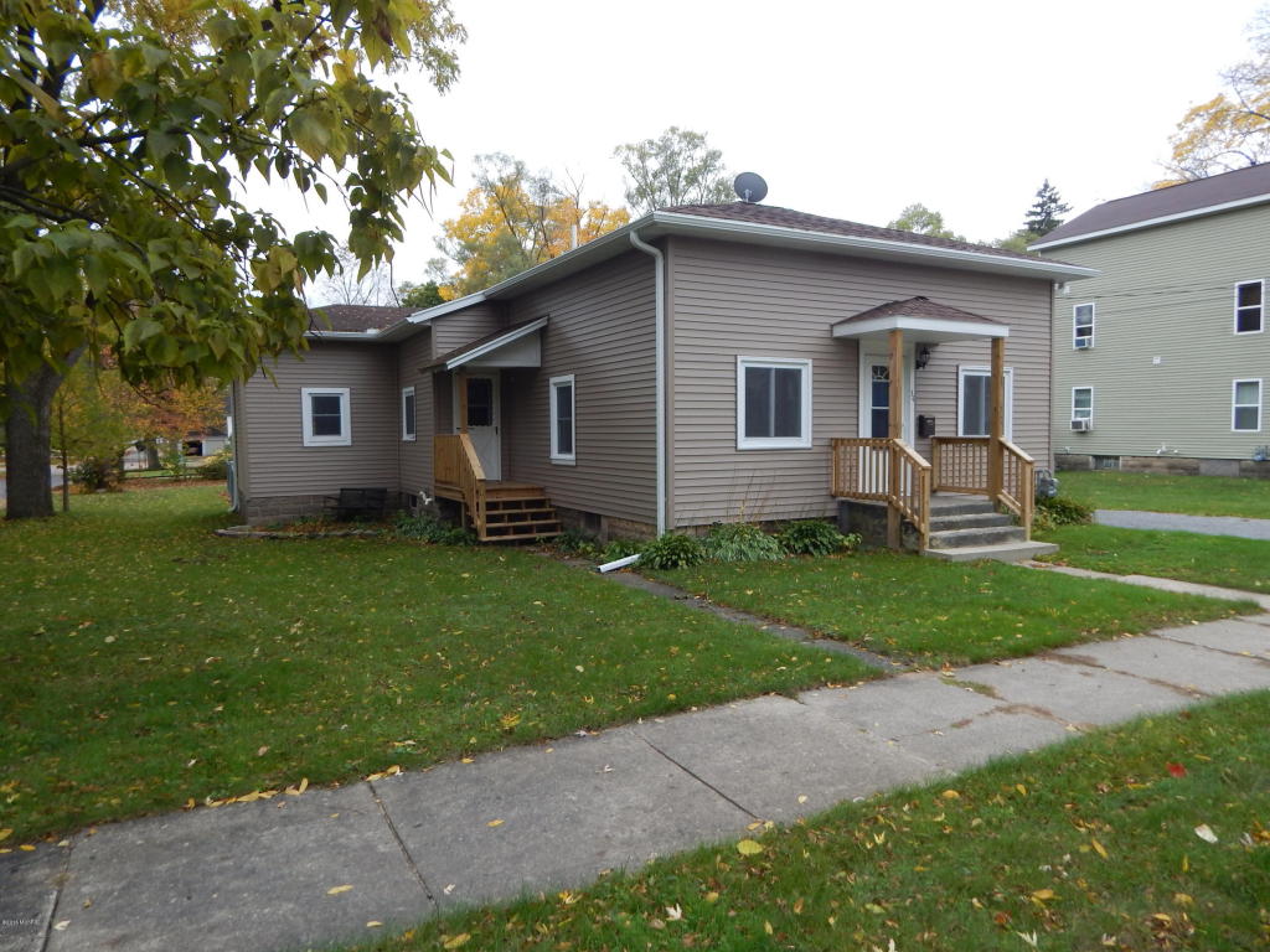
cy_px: 476
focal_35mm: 22
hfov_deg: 76.4
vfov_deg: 61.1
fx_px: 807
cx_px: 635
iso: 125
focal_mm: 4
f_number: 3
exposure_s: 1/250
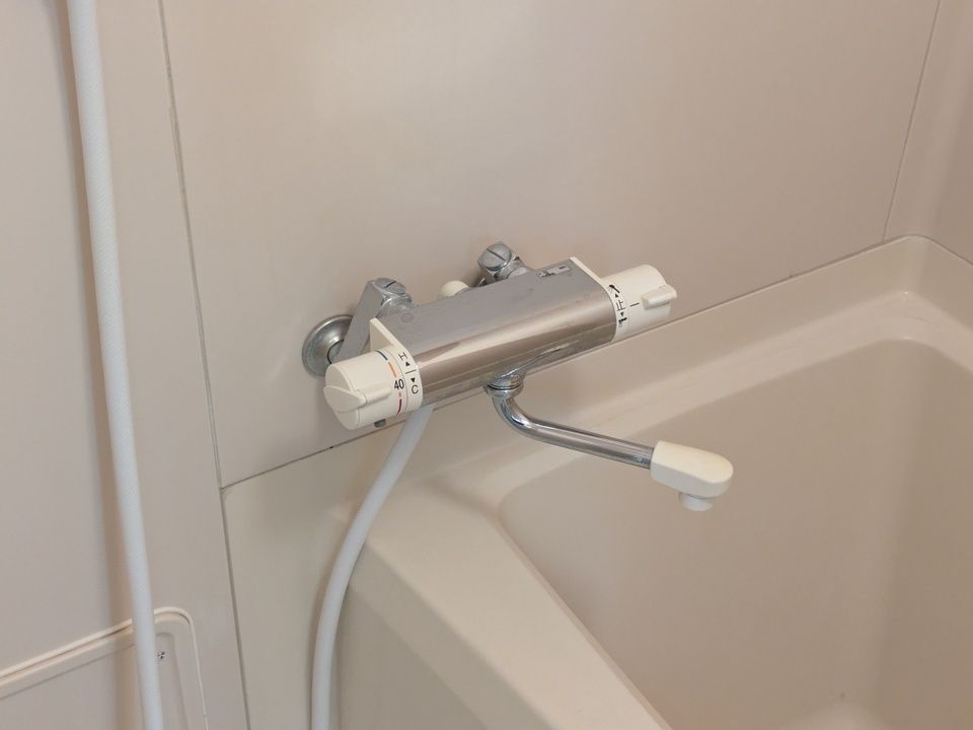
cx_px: 486
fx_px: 1434
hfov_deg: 37.5
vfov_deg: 28.6
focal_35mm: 51
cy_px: 365
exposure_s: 1/40
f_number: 1.89
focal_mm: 5.43
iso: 286
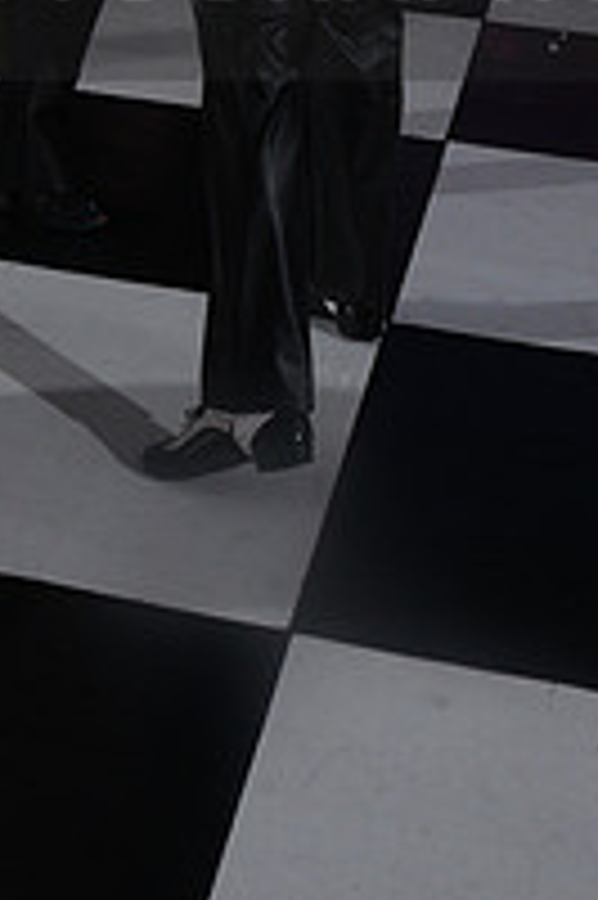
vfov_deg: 20.9
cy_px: -68
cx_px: 79
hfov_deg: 14.6
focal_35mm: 93
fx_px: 2321
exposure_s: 1/200
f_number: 13
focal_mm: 32
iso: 1250
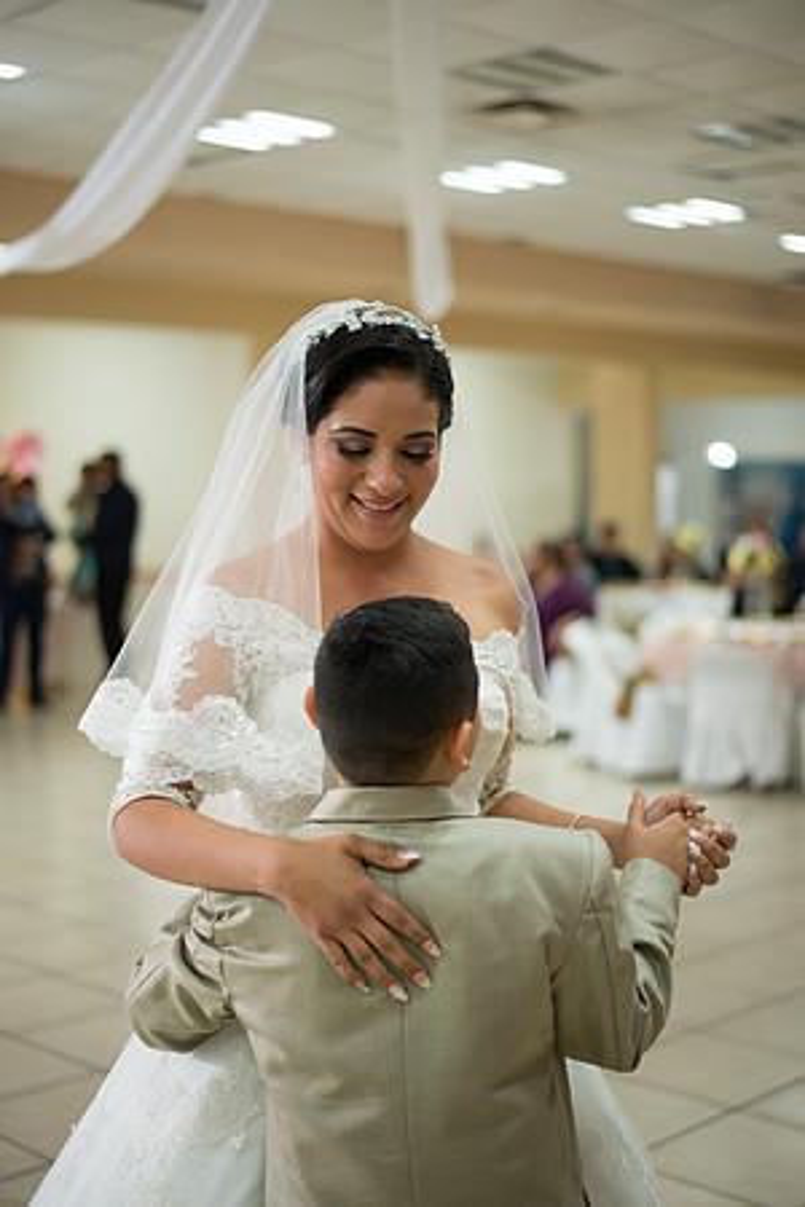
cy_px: 604
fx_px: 1677
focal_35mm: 50
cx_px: 402
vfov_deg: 39.6
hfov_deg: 27.0
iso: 1000
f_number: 1.8
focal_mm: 50
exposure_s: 1/160
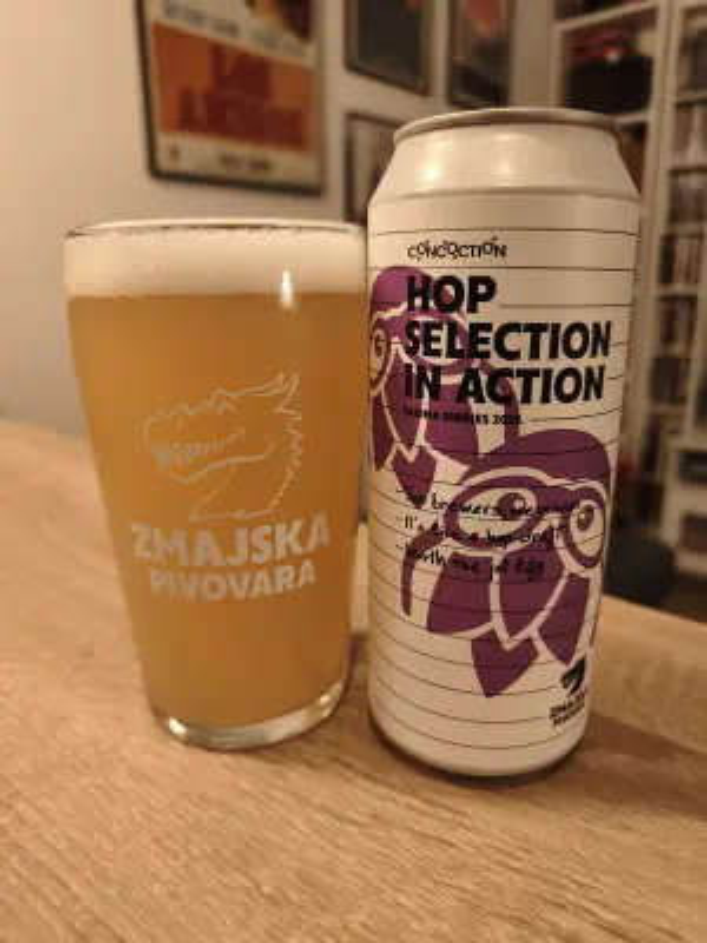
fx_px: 626
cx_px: 354
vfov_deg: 73.9
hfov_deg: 58.9
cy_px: 472
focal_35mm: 23
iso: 1600
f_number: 1.7
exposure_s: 1/33.3
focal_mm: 6.06
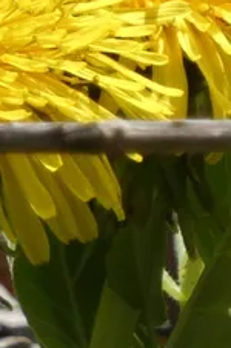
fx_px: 15630
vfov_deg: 1.3
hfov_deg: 0.8
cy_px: -20
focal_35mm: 1619
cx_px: -142
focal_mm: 98.3
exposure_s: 1/160
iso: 80
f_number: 5.6
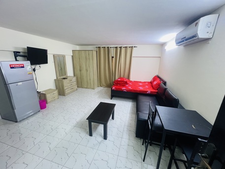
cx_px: 112
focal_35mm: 13
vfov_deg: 89.9
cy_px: 84
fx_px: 85
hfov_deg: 106.2
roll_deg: -0.9
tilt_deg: -14.5
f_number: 1.8
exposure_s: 1/50
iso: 160
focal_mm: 1.57
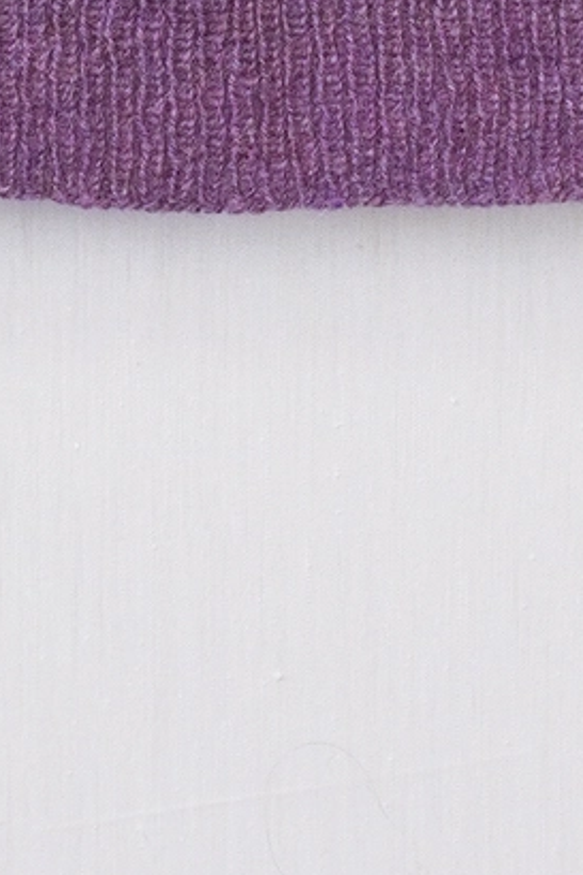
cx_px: 348
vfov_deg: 6.0
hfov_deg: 4.1
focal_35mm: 337
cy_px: -463
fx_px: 8193
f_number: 6.3
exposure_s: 1/40
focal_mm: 32
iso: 320
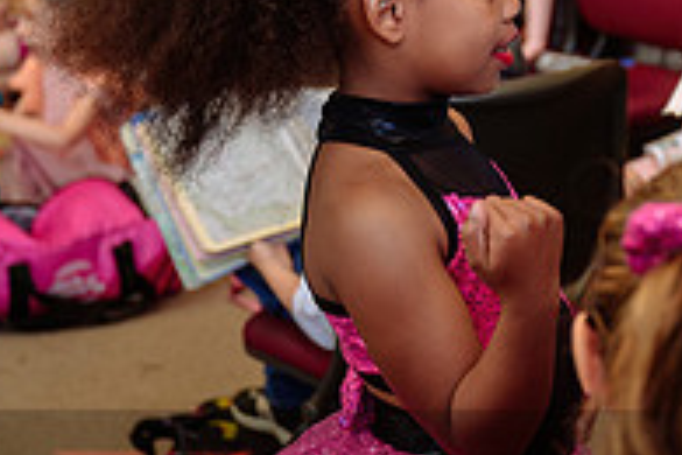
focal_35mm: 143
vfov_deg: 9.6
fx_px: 2709
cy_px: 47
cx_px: 878
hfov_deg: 13.8
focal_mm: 48
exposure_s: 1/125
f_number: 3.2
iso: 320
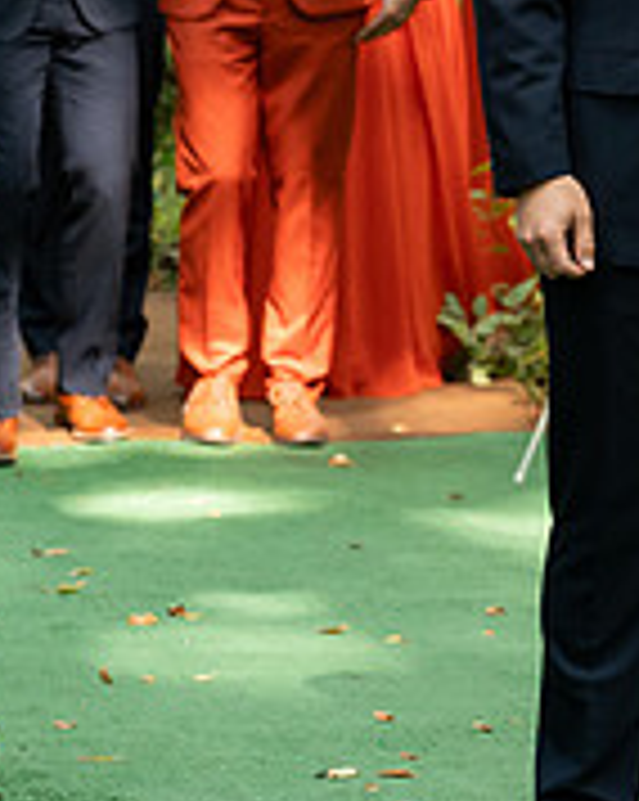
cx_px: 801
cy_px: -74
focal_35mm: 376
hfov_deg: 4.1
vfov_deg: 5.1
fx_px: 8904
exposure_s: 1/400
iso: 1600
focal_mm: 87
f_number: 4
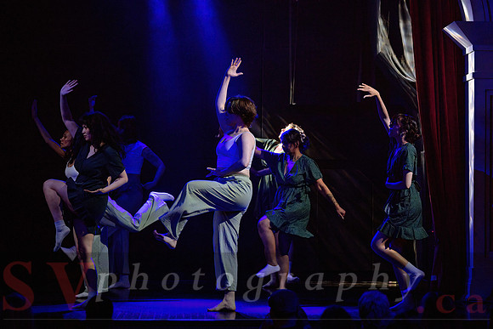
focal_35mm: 125
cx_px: 309
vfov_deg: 11.0
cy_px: 124
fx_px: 1705
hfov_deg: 16.4
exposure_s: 1/200
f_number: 2.8
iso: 1600
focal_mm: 98
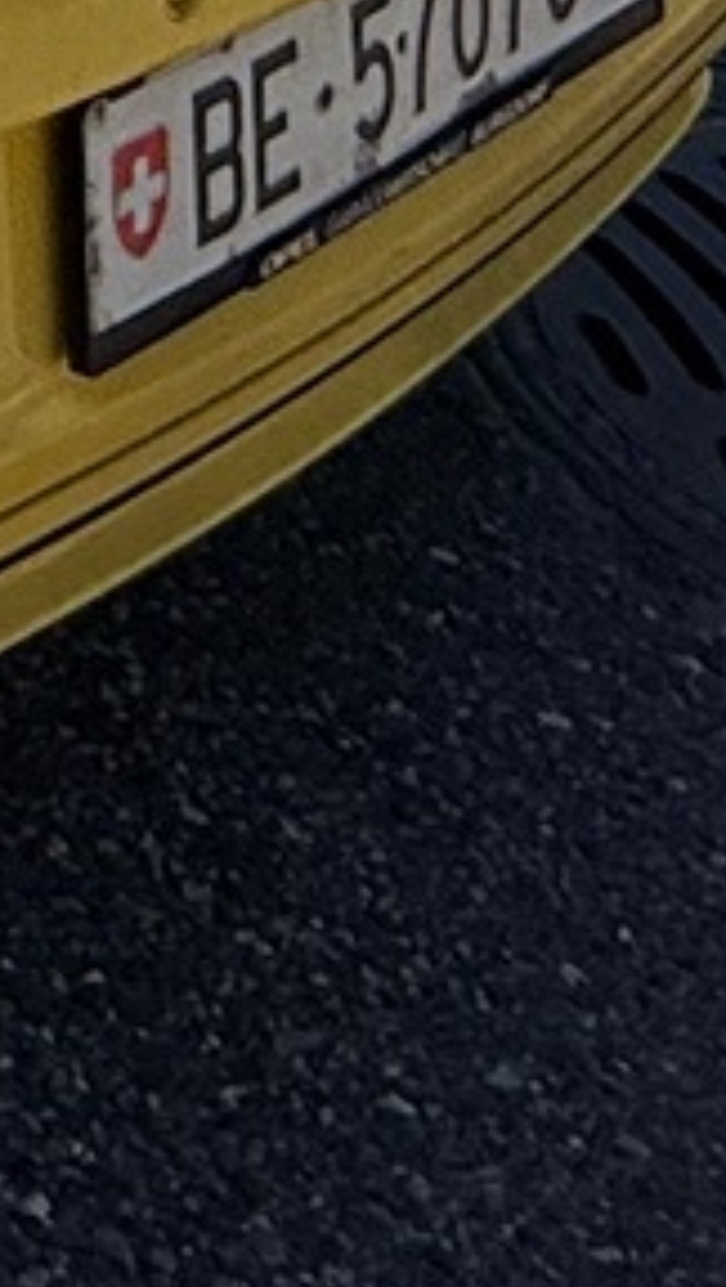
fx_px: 3652
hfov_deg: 9.8
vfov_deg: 18.0
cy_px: -596
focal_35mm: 107
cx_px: -1120
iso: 50
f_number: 2.2
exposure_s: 1/1125
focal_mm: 2.22
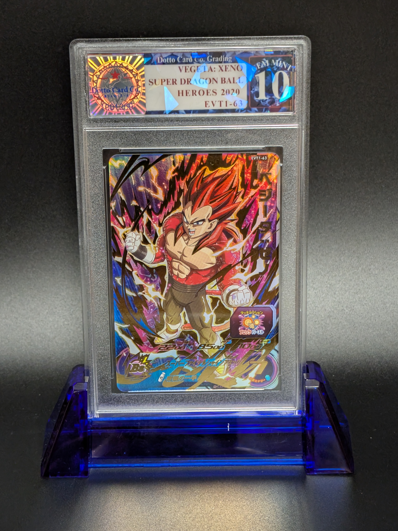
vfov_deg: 38.9
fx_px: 751
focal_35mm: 49
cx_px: 199
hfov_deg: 29.7
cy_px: 266
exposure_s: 1/60
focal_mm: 4.53
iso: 168
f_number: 1.7
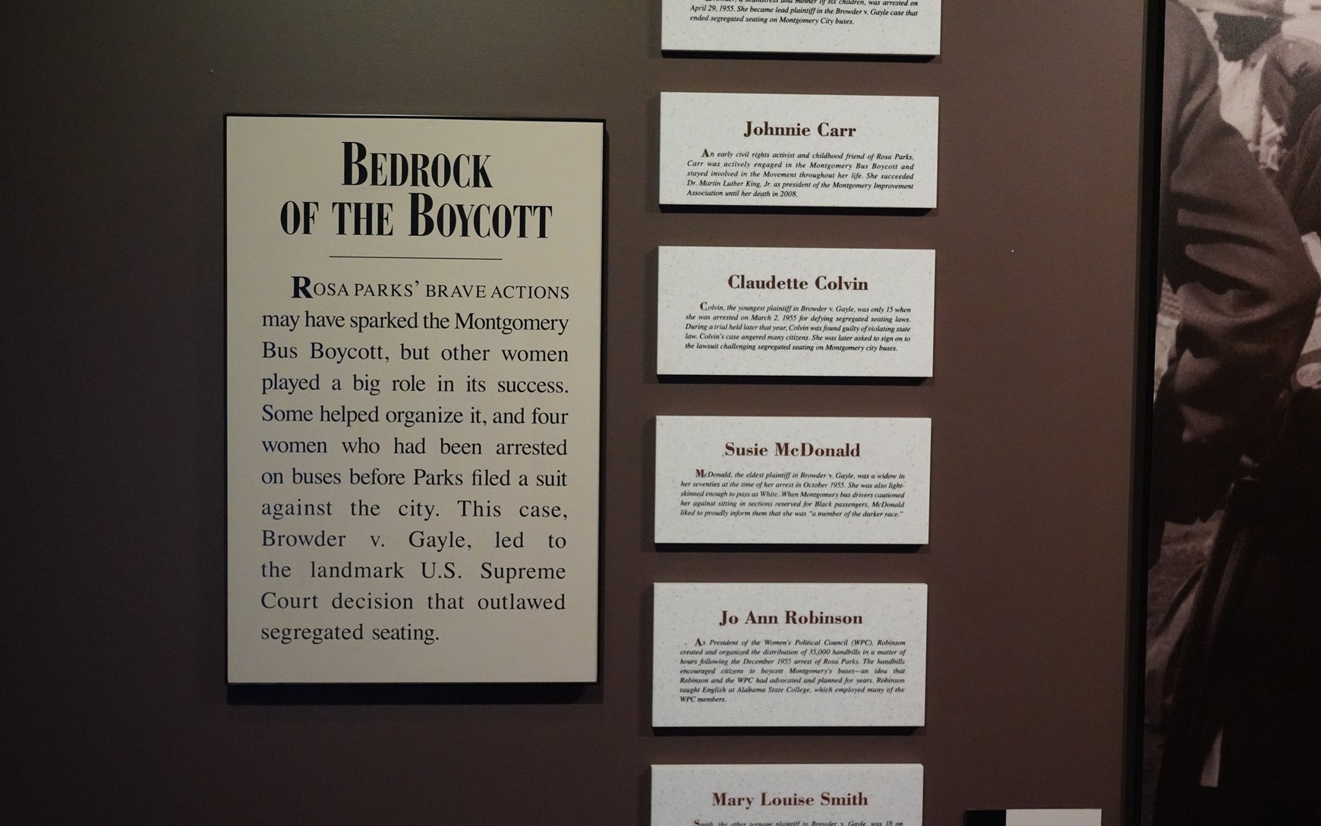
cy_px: 411
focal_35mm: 41
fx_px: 1476
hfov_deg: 48.2
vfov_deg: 31.3
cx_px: 690
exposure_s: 1/100
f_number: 5
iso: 8000
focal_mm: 35
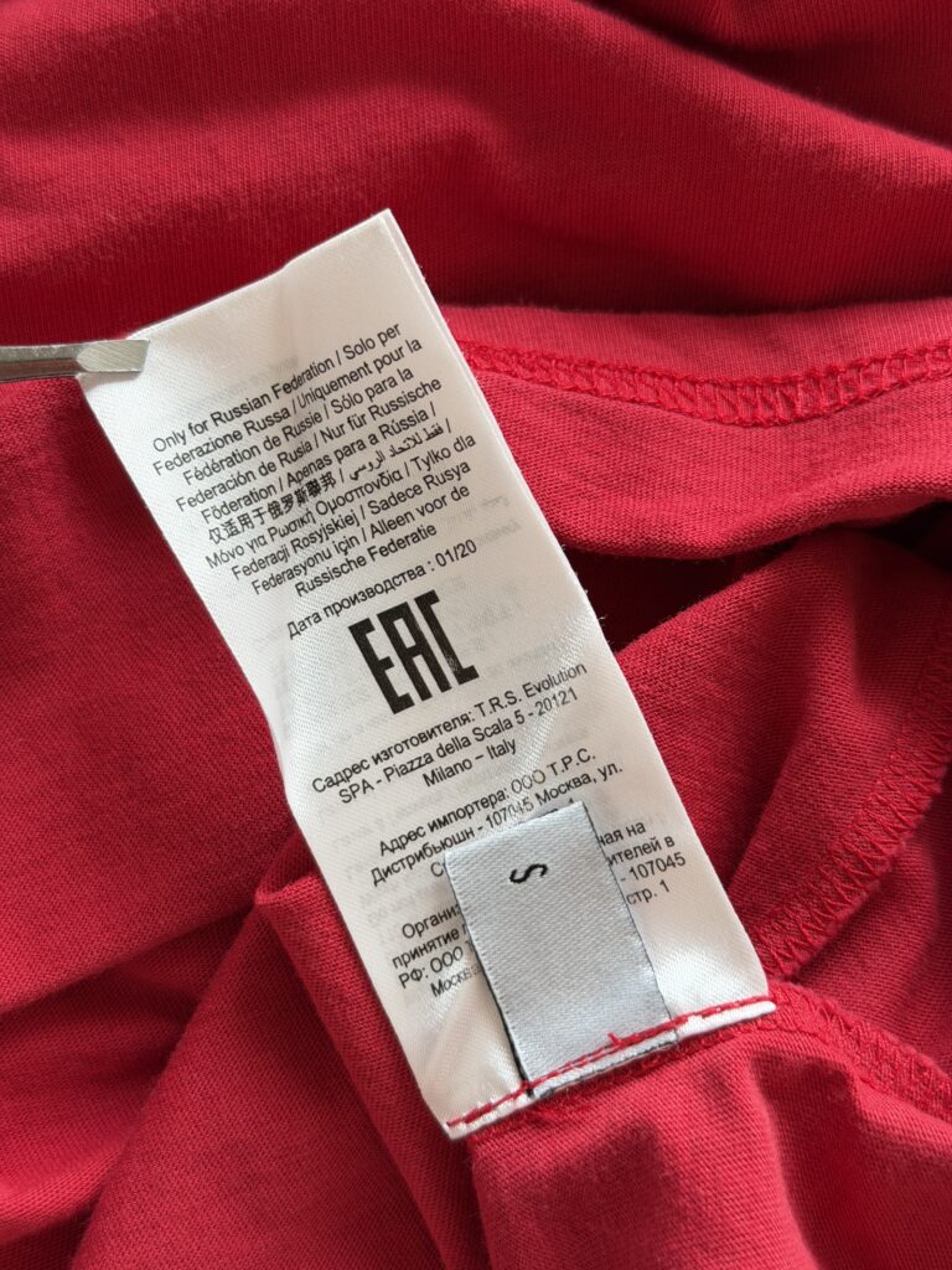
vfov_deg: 39.7
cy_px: 635
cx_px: 476
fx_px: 1760
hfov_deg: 30.3
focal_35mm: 48
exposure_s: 1/121
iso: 50
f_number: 1.78
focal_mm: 6.76
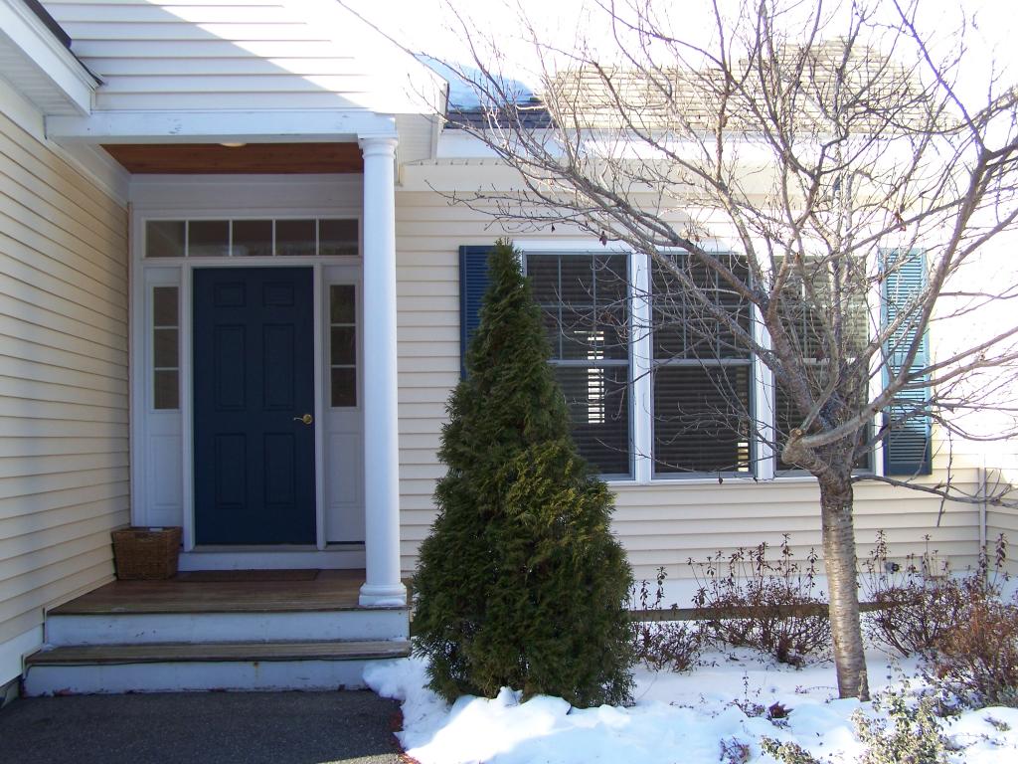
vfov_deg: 37.7
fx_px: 1118
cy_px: 382
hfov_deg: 49.0
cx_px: 509
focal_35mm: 38
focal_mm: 6.3
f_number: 2.8
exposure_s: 1/160
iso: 64
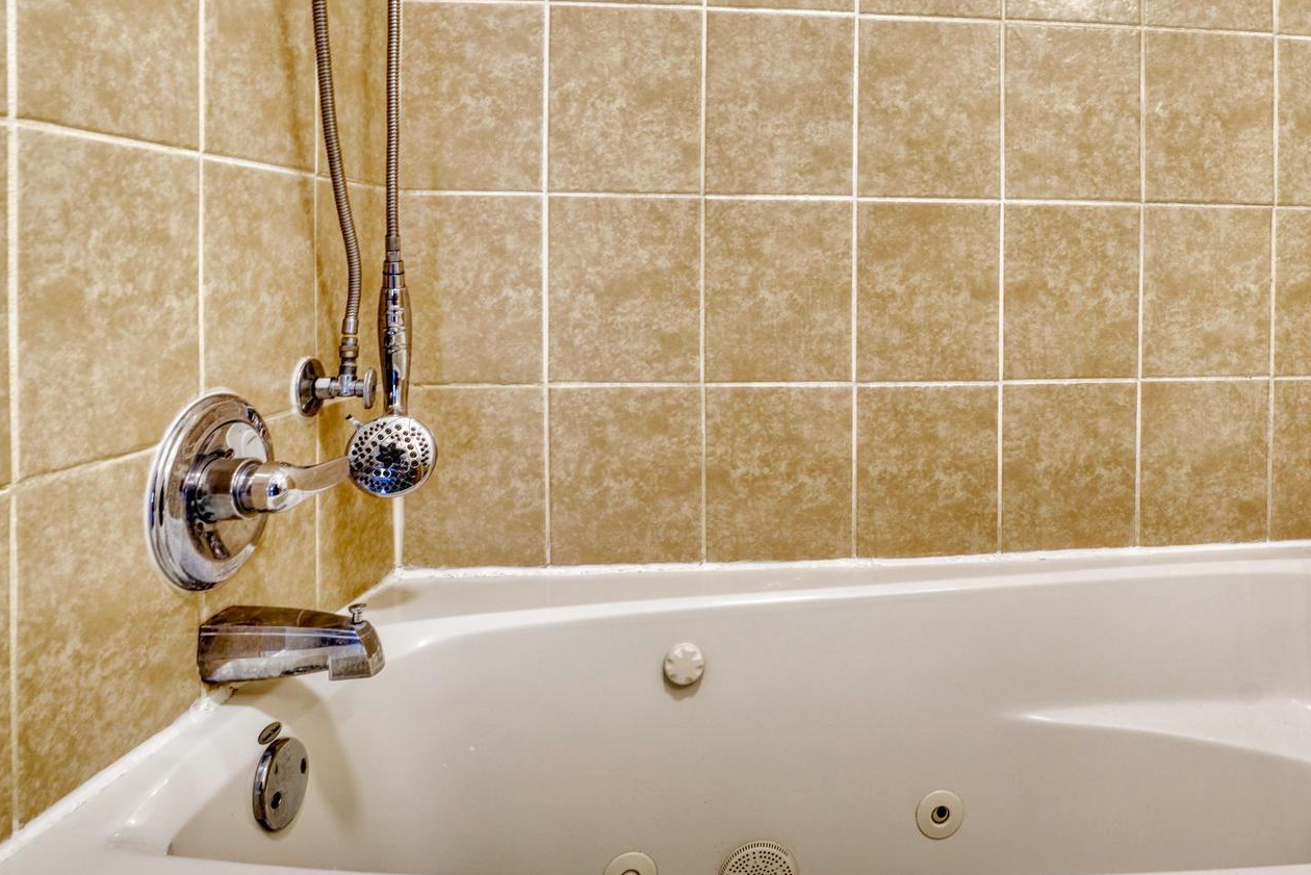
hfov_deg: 64.6
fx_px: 947
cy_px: 265
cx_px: 1004
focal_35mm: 26
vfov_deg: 48.4
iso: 640
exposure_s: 1/50
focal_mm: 16
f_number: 7.1
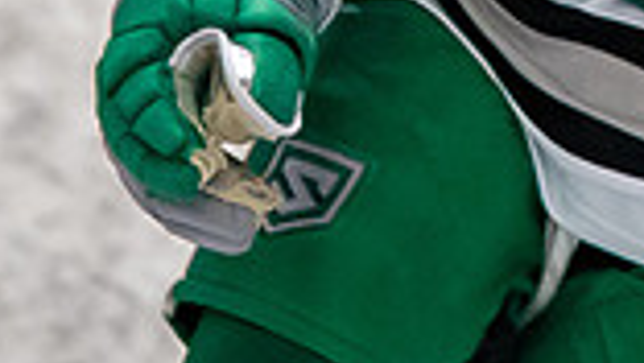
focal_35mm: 2013
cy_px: -694
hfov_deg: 1.1
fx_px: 34398
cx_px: 921
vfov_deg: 0.6
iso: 1600
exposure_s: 1/800
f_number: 2.8
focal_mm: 200
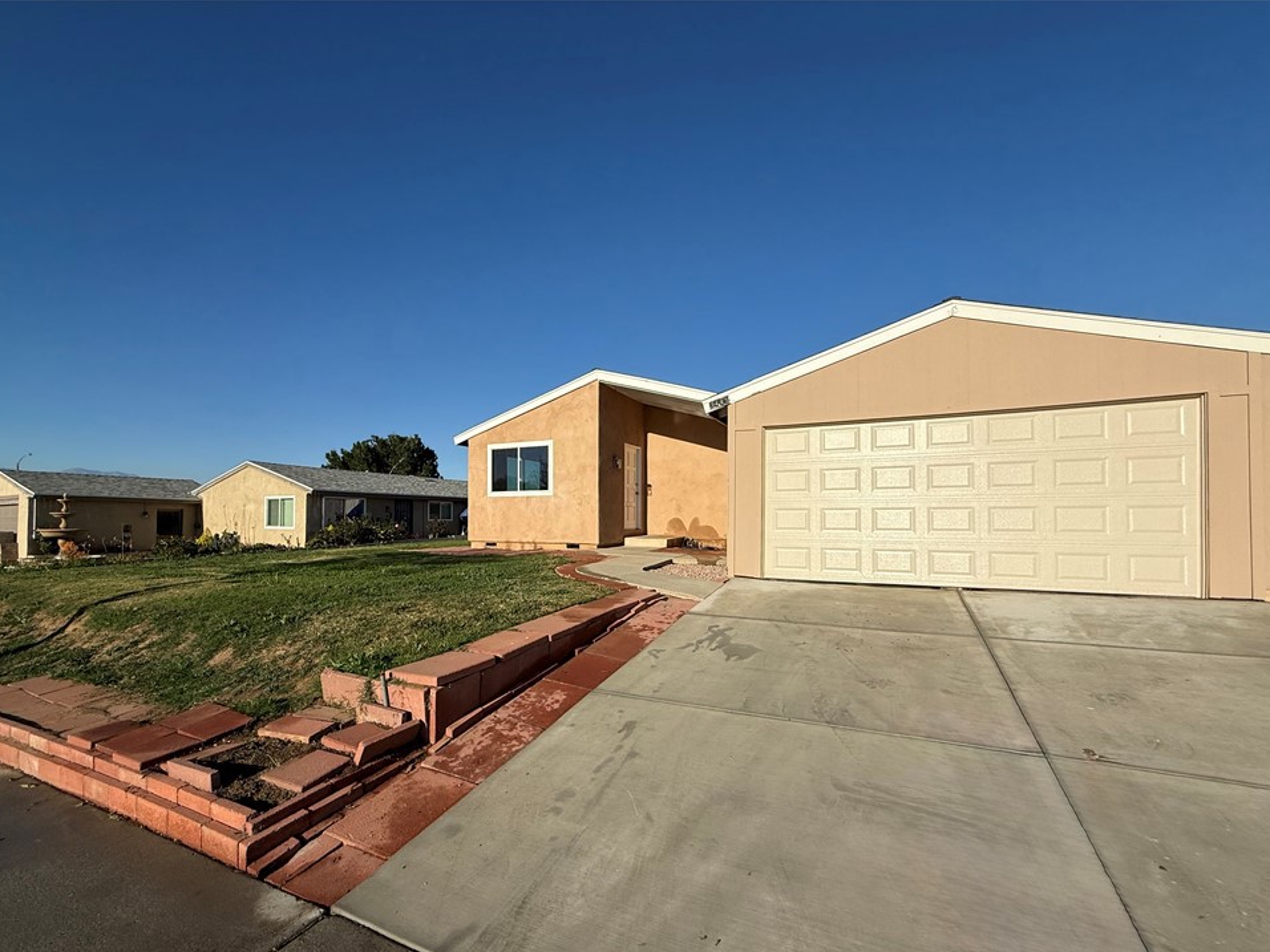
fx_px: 550
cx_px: 628
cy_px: 509
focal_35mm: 15
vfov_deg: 81.6
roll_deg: -2.7
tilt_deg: +1.6
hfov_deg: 98.2
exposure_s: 1/6803
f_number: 2.2
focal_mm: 2.22
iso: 64
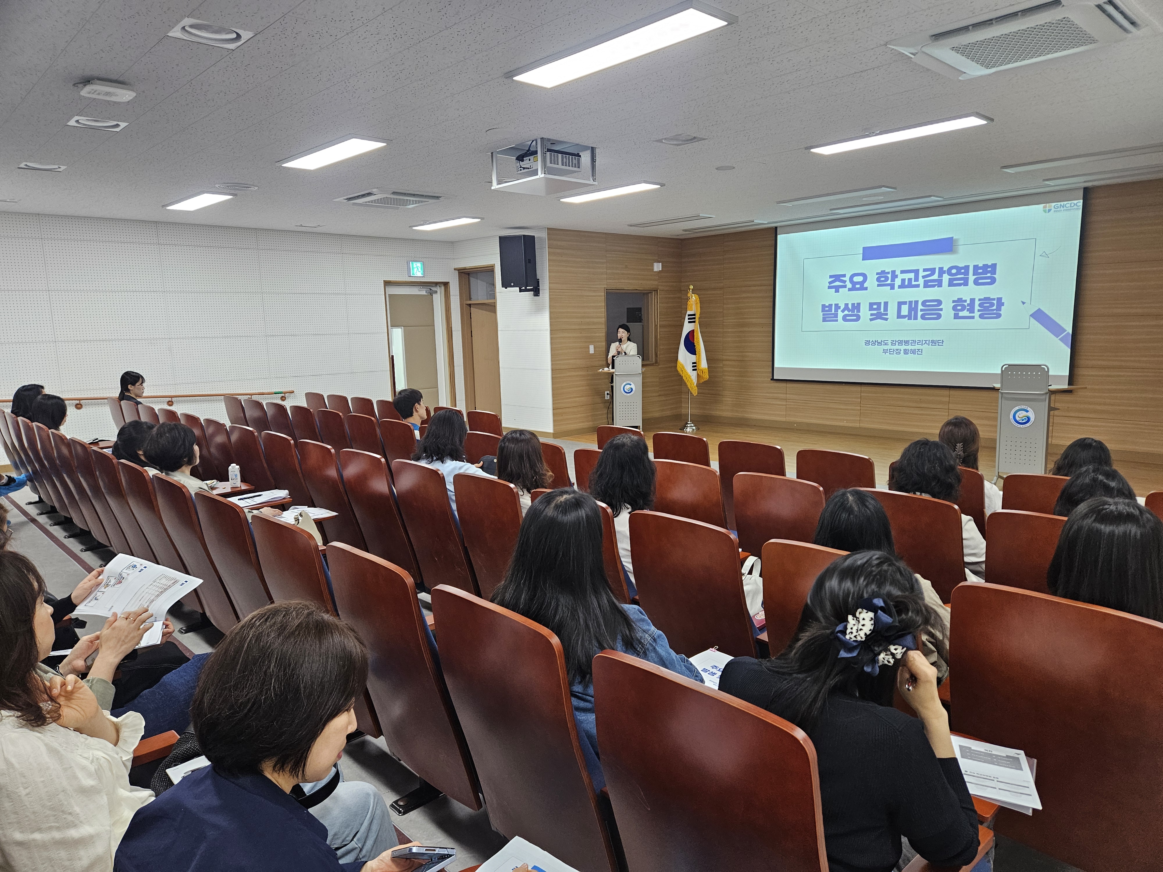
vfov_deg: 58.9
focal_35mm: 23
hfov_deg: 73.9
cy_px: 436
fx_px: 773
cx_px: 582
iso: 200
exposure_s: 1/120
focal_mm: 5.4
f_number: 1.8
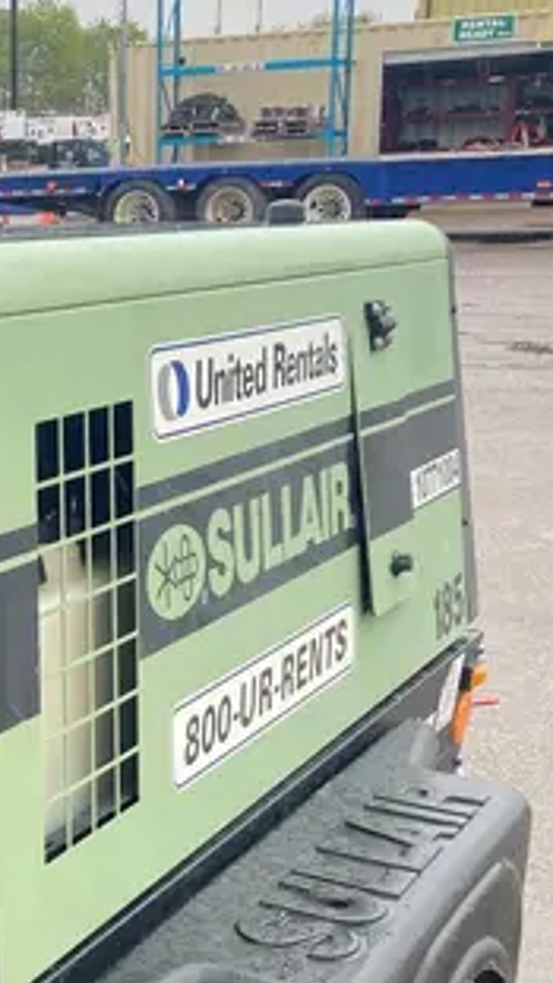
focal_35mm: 72
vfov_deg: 28.8
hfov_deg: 15.9
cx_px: -174
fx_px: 1876
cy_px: 776
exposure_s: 1/366
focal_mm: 3.99
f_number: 1.8
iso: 20
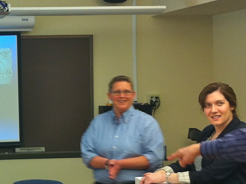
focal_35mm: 117
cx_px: -64
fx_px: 832
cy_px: 132
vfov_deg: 12.6
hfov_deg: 16.0
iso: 80
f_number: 2.8
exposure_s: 1/17
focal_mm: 3.85
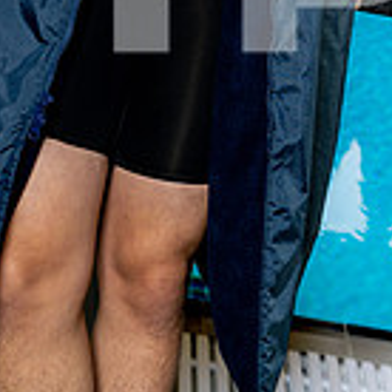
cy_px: -233
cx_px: 216
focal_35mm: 141
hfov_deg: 12.4
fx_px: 1806
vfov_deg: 11.7
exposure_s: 1/250
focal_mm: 51
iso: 320
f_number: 5.6
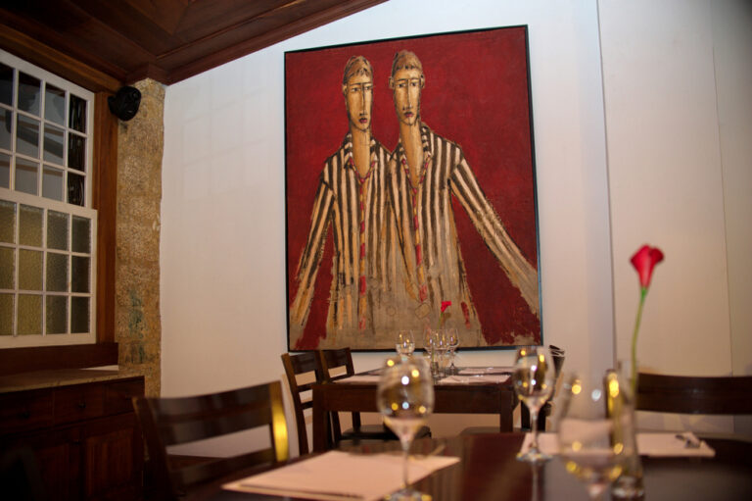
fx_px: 731
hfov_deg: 54.5
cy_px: 250
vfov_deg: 37.8
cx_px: 376
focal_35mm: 35
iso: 500
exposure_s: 1/8
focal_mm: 35
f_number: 3.2
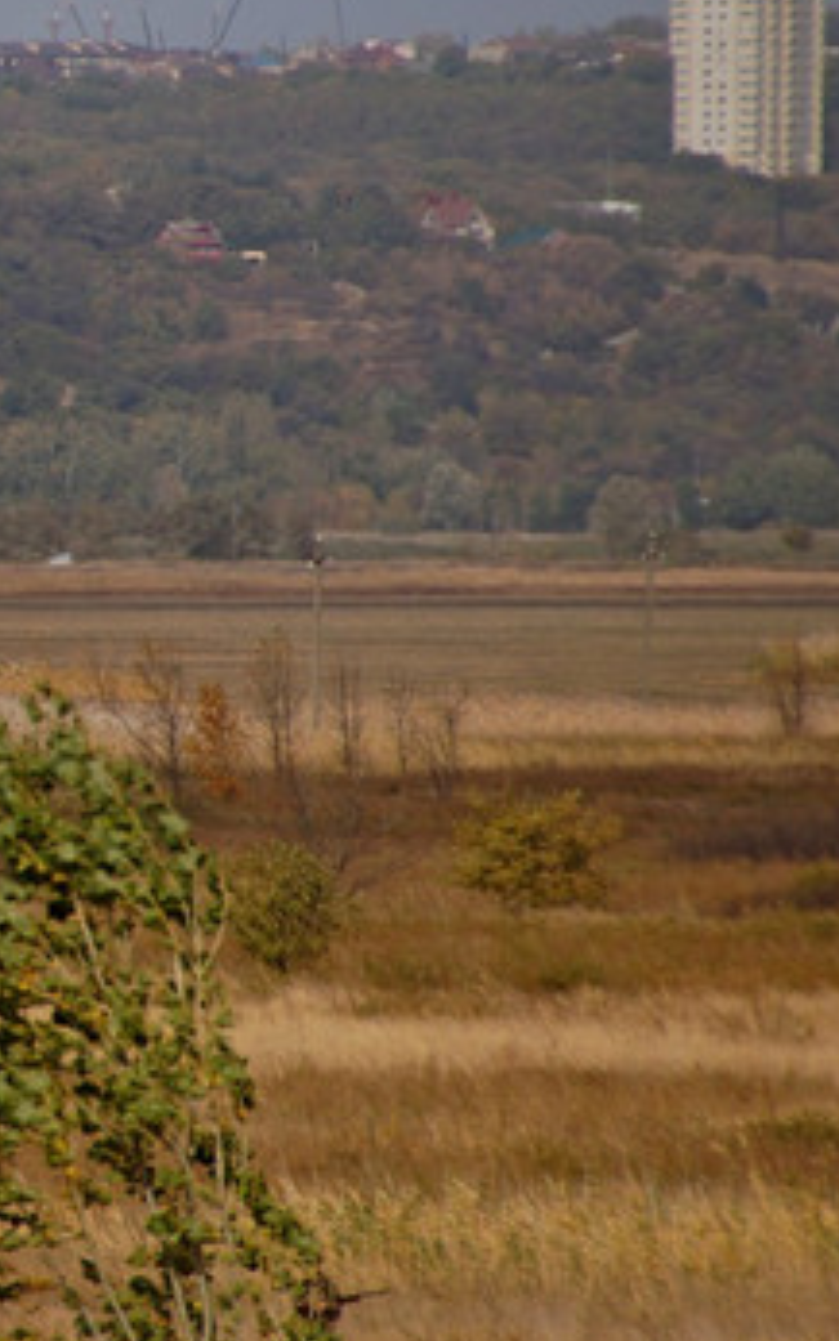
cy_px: 549
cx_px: -321
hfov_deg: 1.7
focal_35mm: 789
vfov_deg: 2.7
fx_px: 28853
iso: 100
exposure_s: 1/640
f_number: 6.3
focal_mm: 280
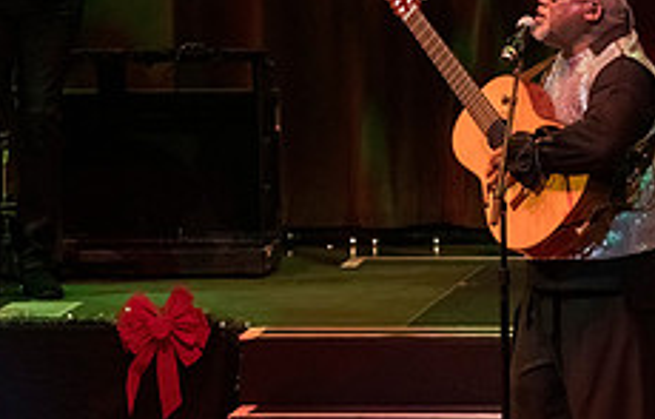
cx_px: 115
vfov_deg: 2.0
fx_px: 12216
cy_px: 246
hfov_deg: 3.1
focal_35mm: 680
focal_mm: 265
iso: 5000
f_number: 7.1
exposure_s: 1/320
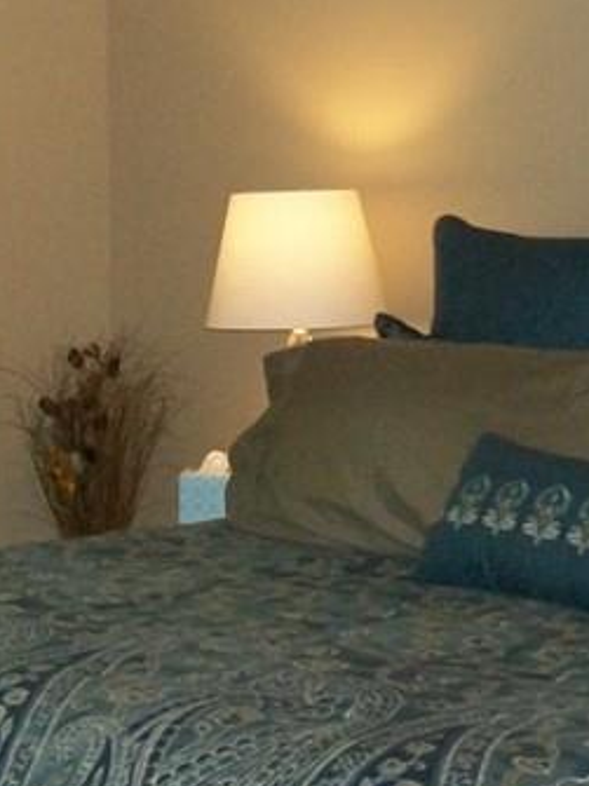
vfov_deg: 17.8
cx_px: 124
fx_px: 2497
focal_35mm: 110
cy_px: 258
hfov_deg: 13.4
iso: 160
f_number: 2.7
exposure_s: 1/60
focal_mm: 6
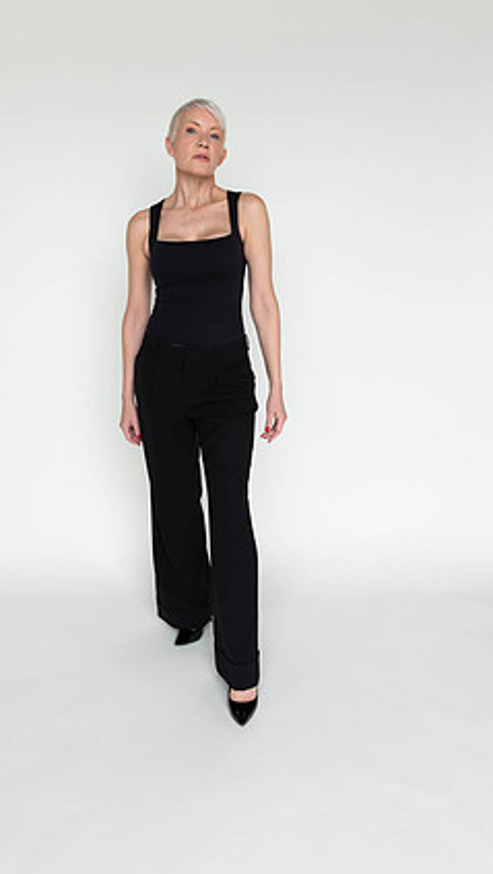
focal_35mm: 30
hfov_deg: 38.9
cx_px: 219
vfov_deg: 64.3
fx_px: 696
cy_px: 423
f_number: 6.3
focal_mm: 27
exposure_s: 1/125
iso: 640
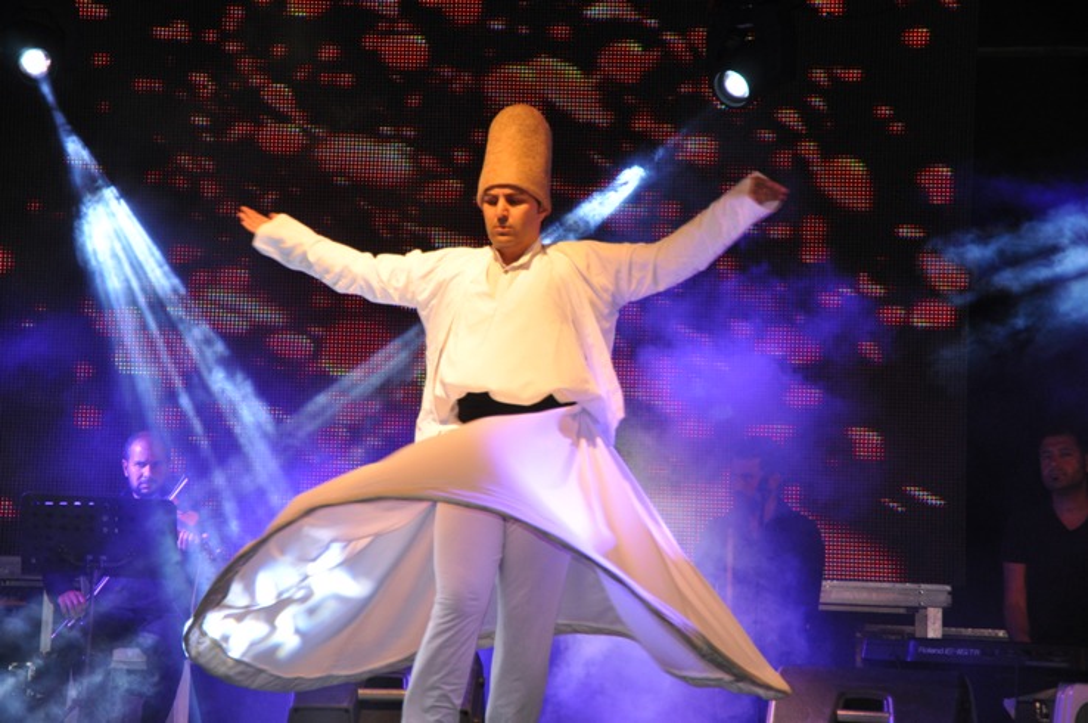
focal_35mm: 99
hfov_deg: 20.6
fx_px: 2988
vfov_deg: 13.8
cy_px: 362
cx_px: 544
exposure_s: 1/100
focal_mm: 66
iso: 800
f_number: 5.3
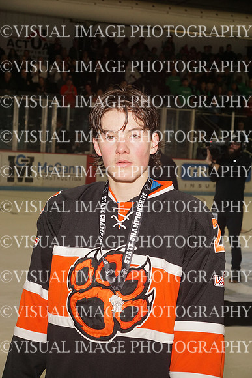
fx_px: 866
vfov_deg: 24.6
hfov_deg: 16.6
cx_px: 126
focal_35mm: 82
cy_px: 189
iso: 640
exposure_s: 1/100
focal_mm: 55
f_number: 8
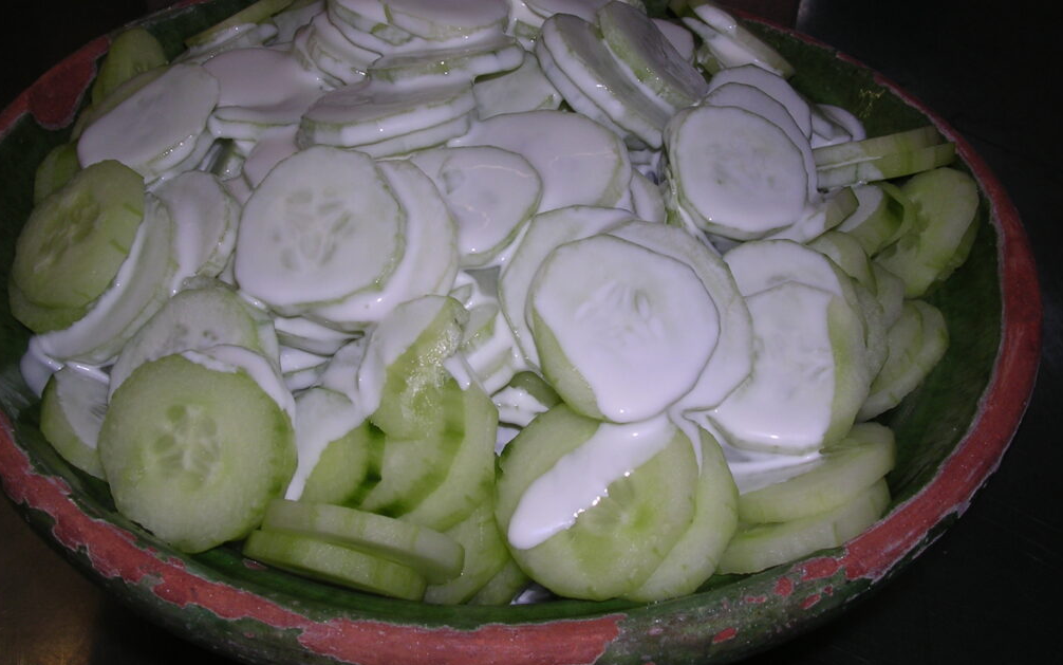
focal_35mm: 41
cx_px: 528
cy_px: 279
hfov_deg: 48.2
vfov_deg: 31.2
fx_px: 1188
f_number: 5.6
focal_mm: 5.8
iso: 100
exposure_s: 1/60.1
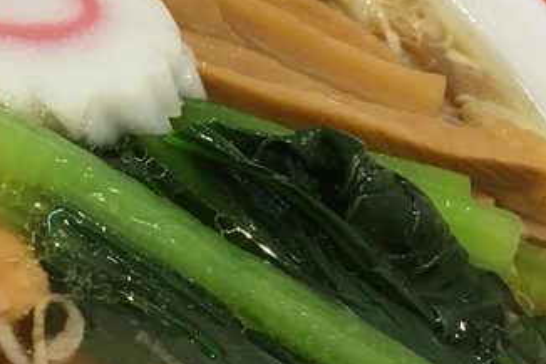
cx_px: -54
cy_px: 92
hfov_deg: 17.8
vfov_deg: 12.3
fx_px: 1683
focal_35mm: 111
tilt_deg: -32.8
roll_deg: -26.1
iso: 50
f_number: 2.2
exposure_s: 1/30
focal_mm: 4.15
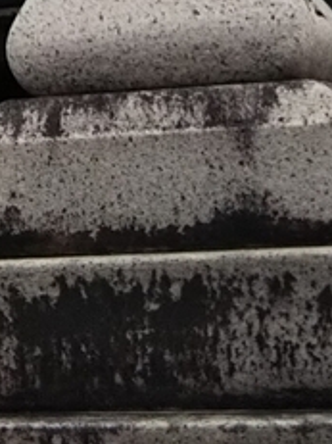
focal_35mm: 156
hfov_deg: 9.1
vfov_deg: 11.7
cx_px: -240
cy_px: -352
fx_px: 1997
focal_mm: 4
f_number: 2.2
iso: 32
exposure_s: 1/120
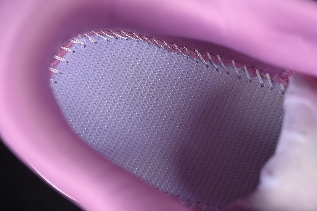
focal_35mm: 75
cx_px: 158
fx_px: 660
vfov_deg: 18.2
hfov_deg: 27.0
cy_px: 106
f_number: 6.3
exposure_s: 1/80
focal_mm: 50
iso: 160
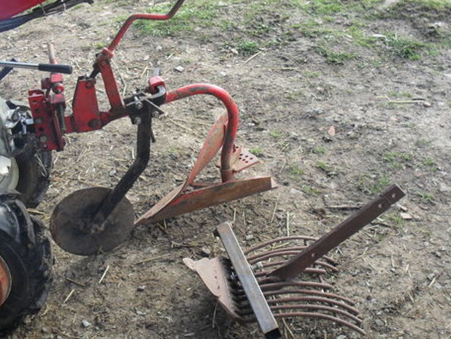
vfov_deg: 31.5
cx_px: 231
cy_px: 191
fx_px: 599
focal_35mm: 46
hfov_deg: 41.2
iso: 100
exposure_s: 1/180
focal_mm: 6.3
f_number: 3.2
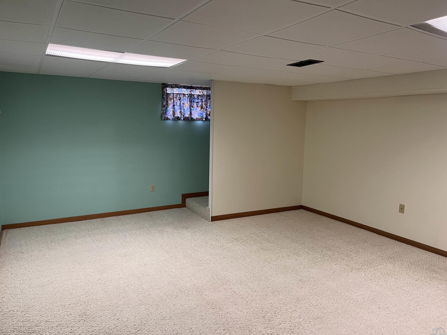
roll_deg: -1.6
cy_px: 168
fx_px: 336
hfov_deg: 67.3
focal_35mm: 26
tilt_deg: -7.3
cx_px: 224
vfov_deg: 53.1
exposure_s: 1/60
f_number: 1.6
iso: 100
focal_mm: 5.1
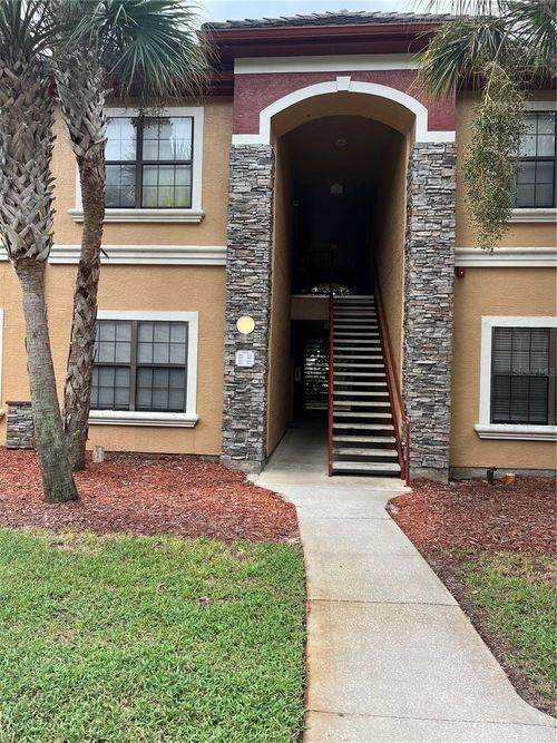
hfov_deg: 53.0
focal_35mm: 26
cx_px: 278
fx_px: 558
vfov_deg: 67.3
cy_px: 372
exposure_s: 1/723
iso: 50
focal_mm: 5.1
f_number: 1.6
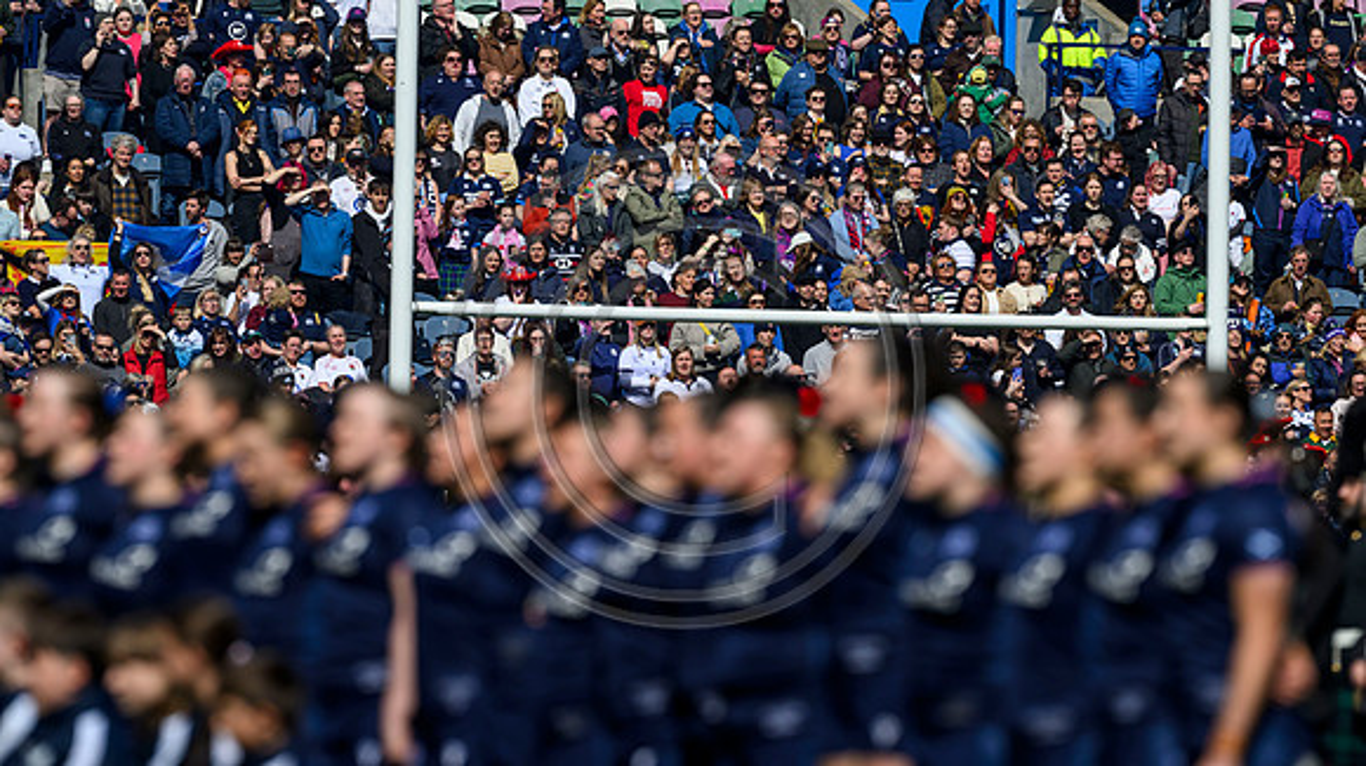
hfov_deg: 4.4
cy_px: 260
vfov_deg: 2.4
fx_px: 17944
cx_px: 689
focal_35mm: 496
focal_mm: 400
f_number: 5
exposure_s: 1/8000
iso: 500
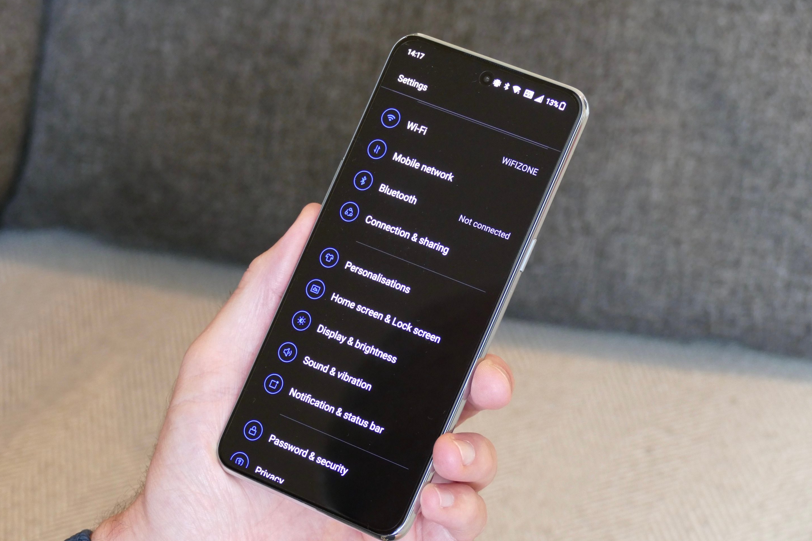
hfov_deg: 16.1
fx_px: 2864
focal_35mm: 127
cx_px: 398
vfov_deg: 10.8
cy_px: 276
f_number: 4
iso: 1600
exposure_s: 1/25
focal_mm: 44.41
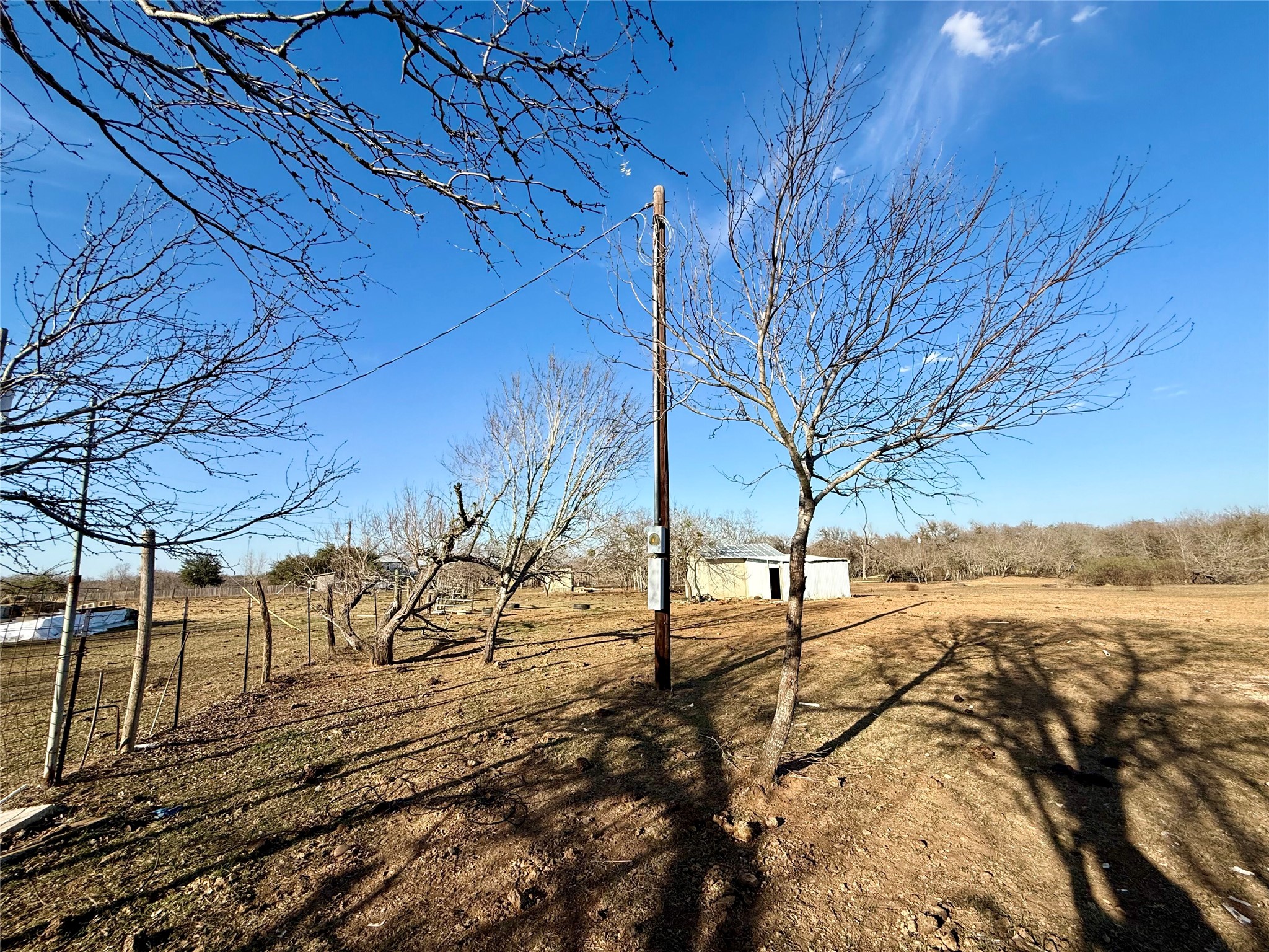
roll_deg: +3.0
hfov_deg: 102.1
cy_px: 476
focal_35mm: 14
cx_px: 634
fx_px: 513
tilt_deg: +10.3
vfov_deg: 85.7
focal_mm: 2.22
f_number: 2.2
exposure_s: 1/2237
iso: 50
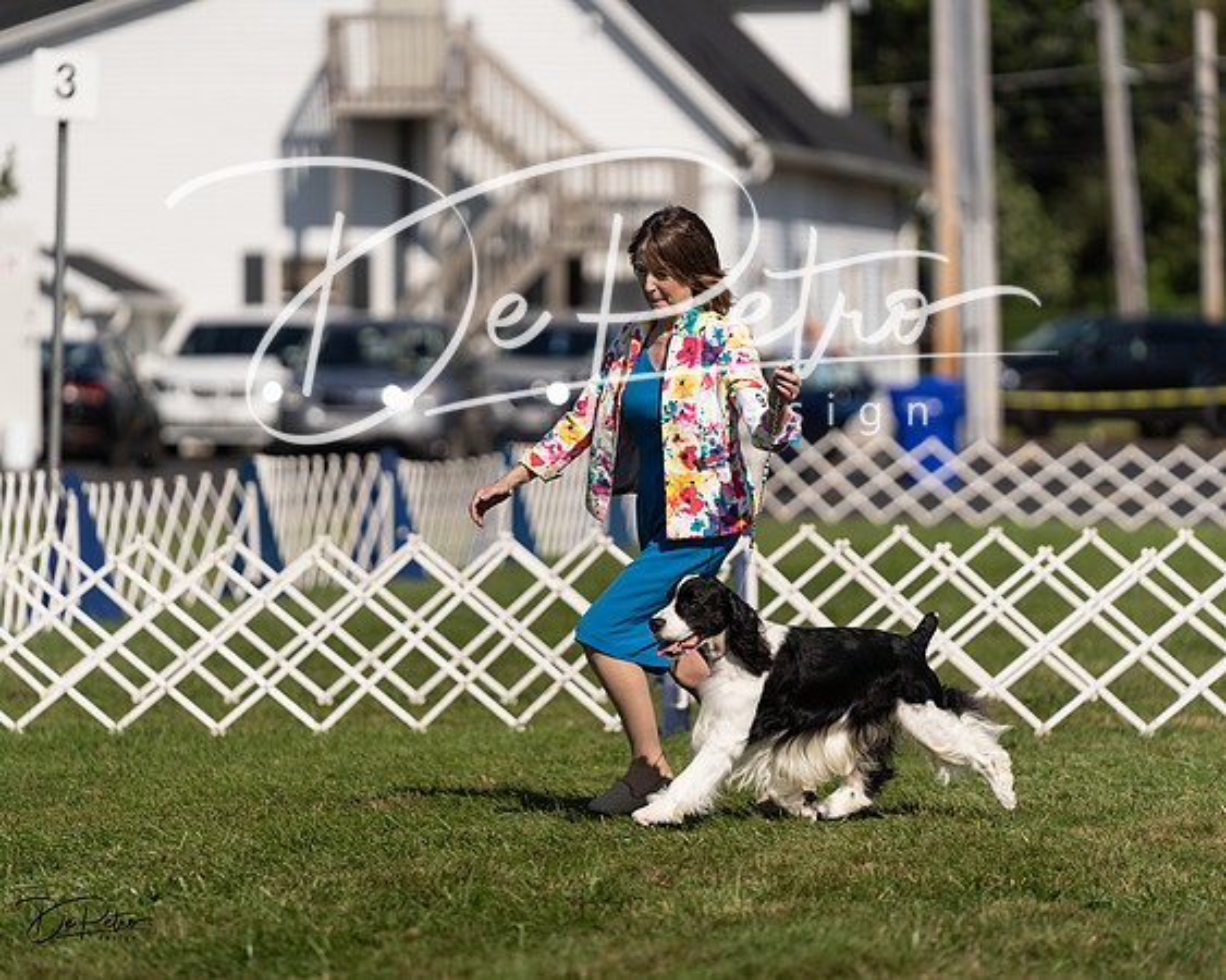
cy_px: 490
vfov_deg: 6.9
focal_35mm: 225
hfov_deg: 8.6
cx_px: 613
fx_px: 8170
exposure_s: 1/2500
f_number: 3.2
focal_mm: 200
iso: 100
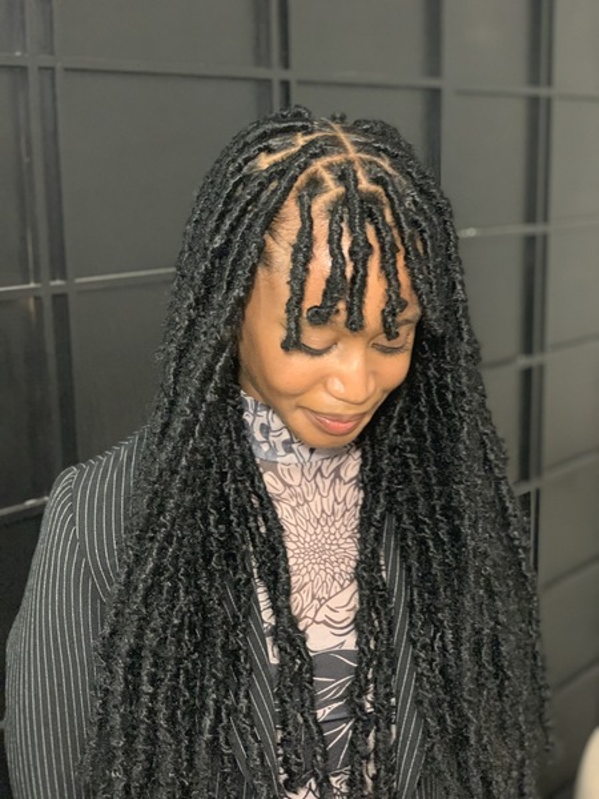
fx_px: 1200
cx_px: 300
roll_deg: +1.1
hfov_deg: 28.0
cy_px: 400
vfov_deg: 36.8
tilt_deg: -11.4
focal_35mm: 52
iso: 500
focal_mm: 6
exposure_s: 1/26
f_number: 2.4
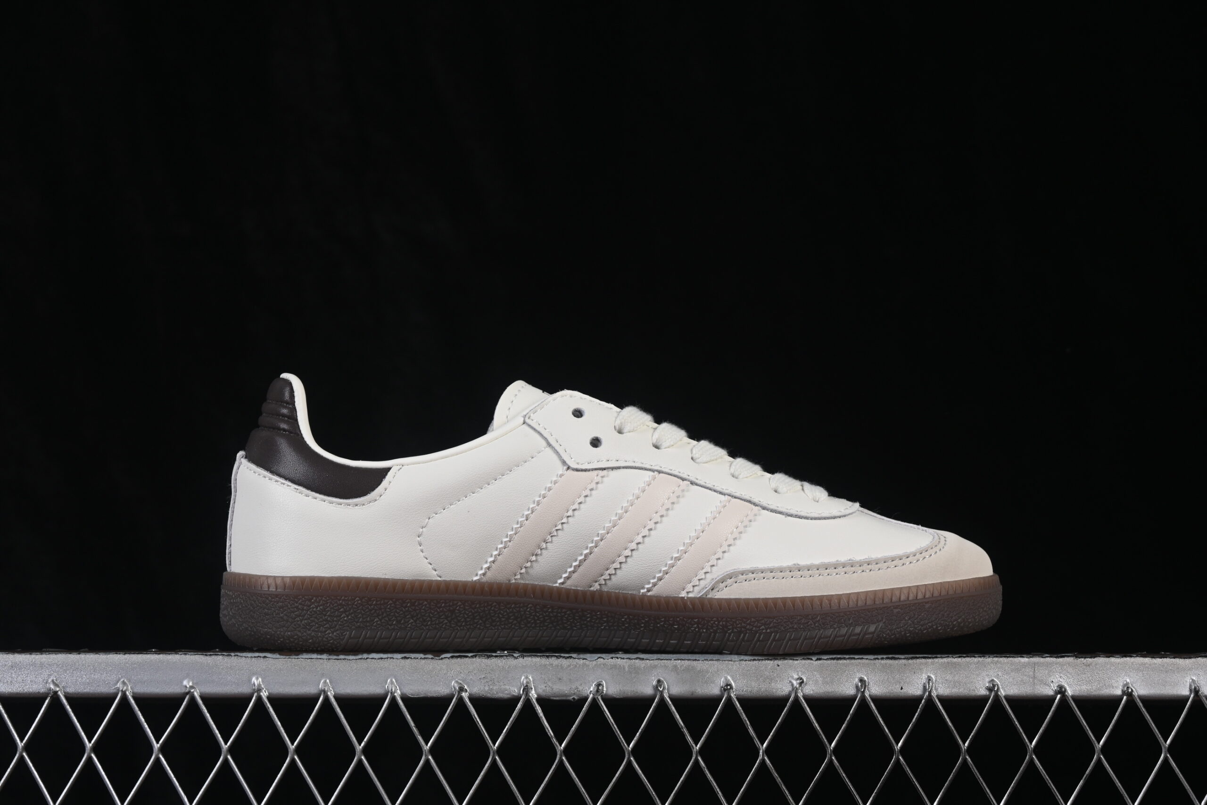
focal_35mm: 75
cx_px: 604
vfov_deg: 18.2
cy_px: 402
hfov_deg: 27.0
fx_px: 2515
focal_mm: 50
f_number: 8
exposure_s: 1/80
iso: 160
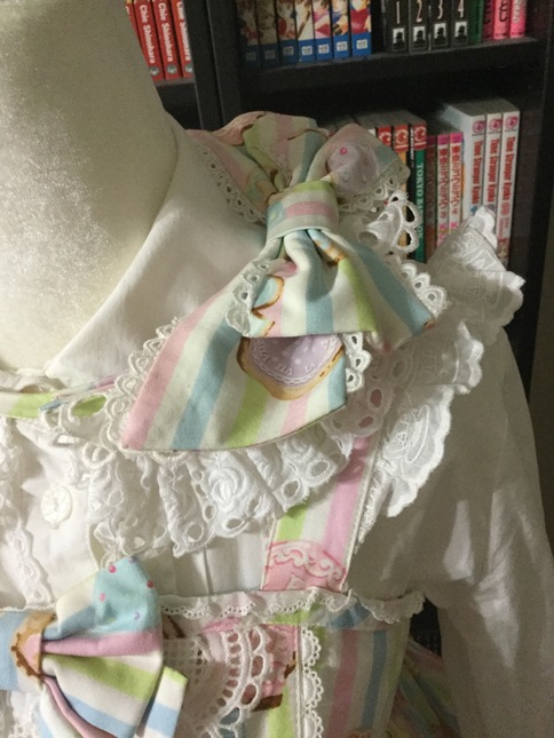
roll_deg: +7.6
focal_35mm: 31
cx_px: 277
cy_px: 369
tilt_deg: -31.6
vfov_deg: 58.3
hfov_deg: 45.5
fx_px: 661
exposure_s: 1/30
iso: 200
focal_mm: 3.3
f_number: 2.4
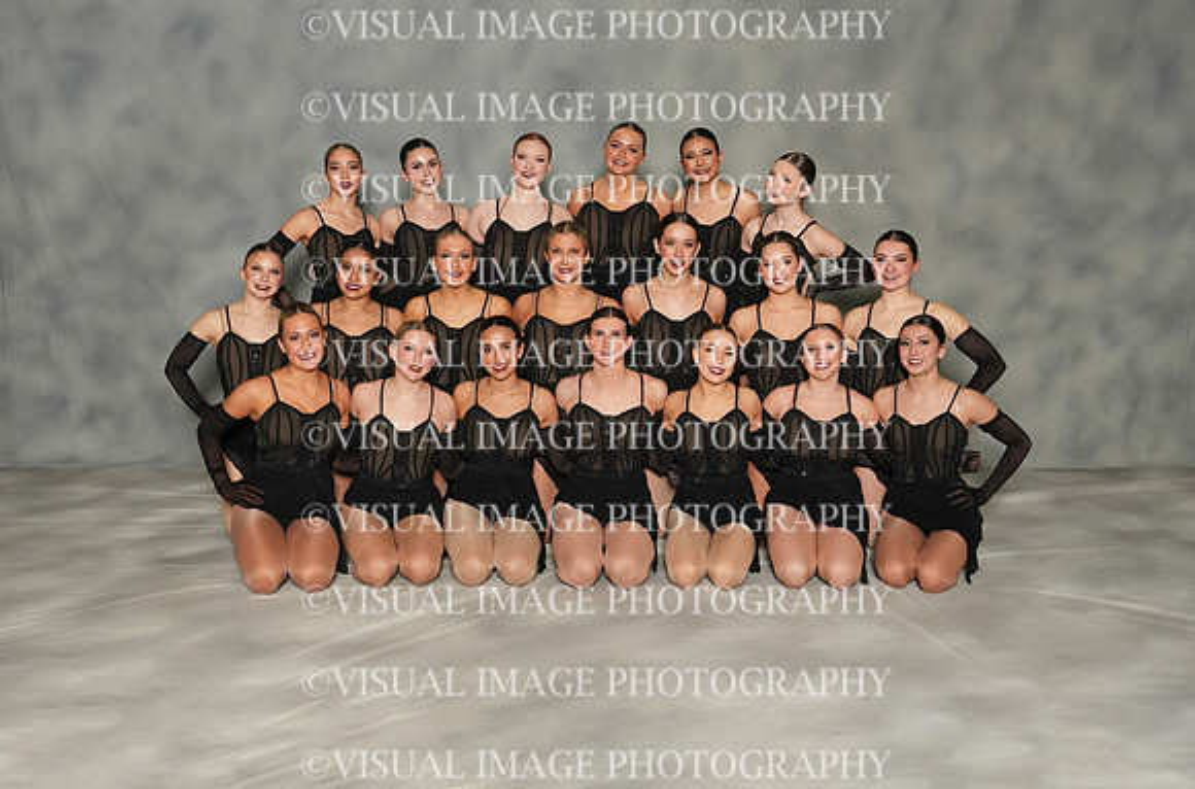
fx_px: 1340
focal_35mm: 40
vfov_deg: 32.8
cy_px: 394
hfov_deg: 48.1
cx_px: 598
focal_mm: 27
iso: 800
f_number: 8
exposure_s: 1/125
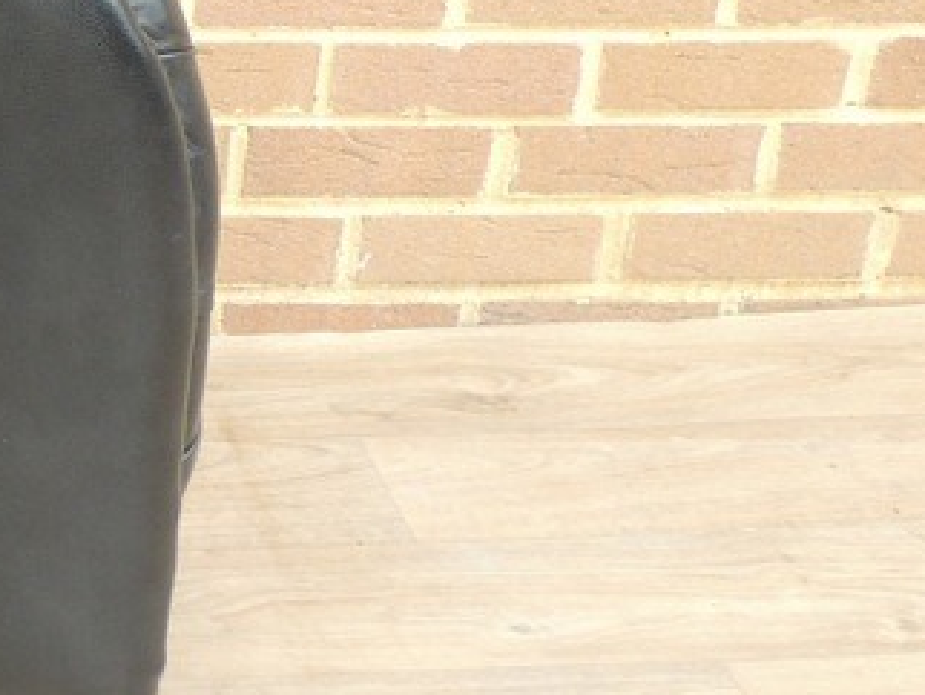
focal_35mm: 89
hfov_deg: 19.9
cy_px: 235
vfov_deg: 16.6
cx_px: -342
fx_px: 2380
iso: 100
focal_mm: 4.9
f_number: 3.1
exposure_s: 1/60
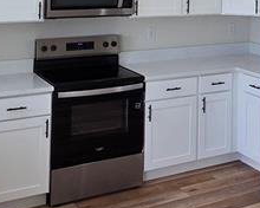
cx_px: 196
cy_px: -44
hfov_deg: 31.4
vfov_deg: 23.5
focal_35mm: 59
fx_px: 454
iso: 50
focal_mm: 2.2
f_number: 2.2
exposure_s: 1/120
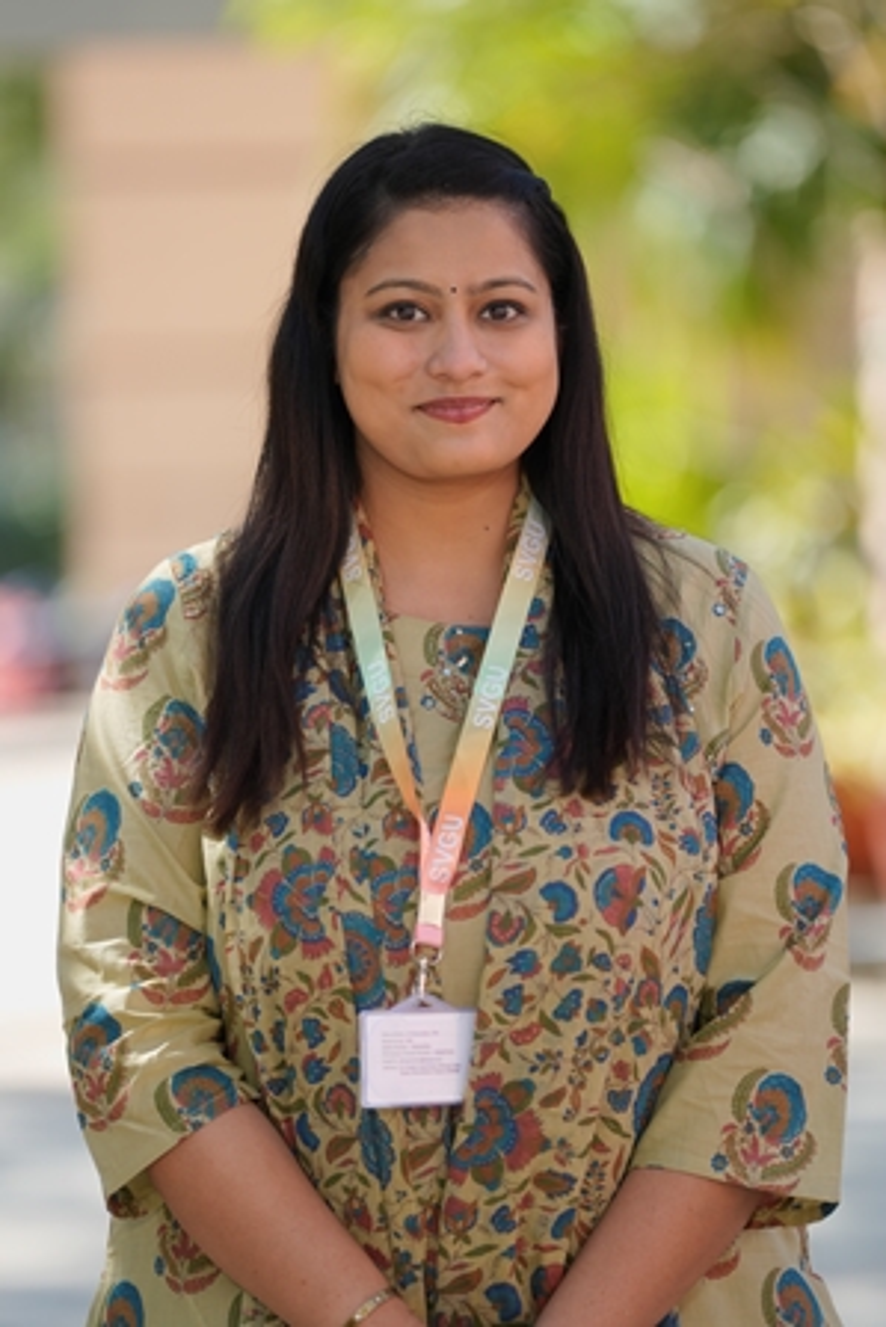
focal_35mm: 200
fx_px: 7377
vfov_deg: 10.3
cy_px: 664
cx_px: 443
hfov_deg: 6.9
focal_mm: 200
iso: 200
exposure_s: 1/500
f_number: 2.8
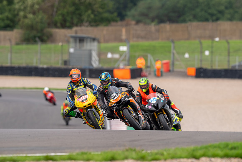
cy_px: 73
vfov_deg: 2.1
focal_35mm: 662
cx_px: 124
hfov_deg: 3.1
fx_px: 4453
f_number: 7.1
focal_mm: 600
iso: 250
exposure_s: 1/500
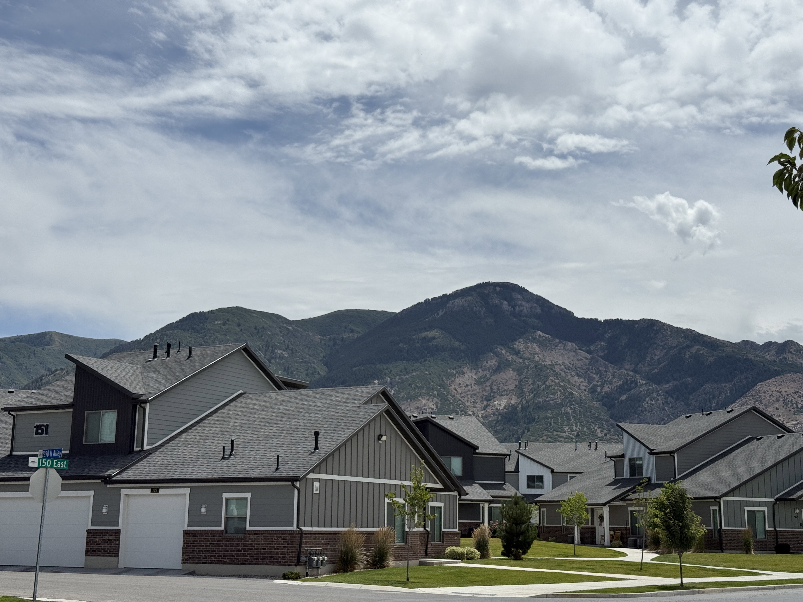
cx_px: 402
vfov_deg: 30.3
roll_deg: -1.1
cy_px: 301
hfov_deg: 39.7
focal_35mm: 48
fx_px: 1113
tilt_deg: +10.9
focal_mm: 6.76
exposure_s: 1/11364
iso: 50
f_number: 1.78
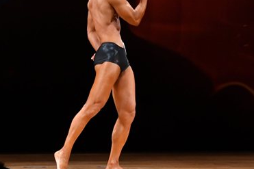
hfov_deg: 5.4
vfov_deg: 3.6
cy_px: 41
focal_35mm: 382
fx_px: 2694
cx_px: 121
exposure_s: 1/400
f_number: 5.6
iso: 3200
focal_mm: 122
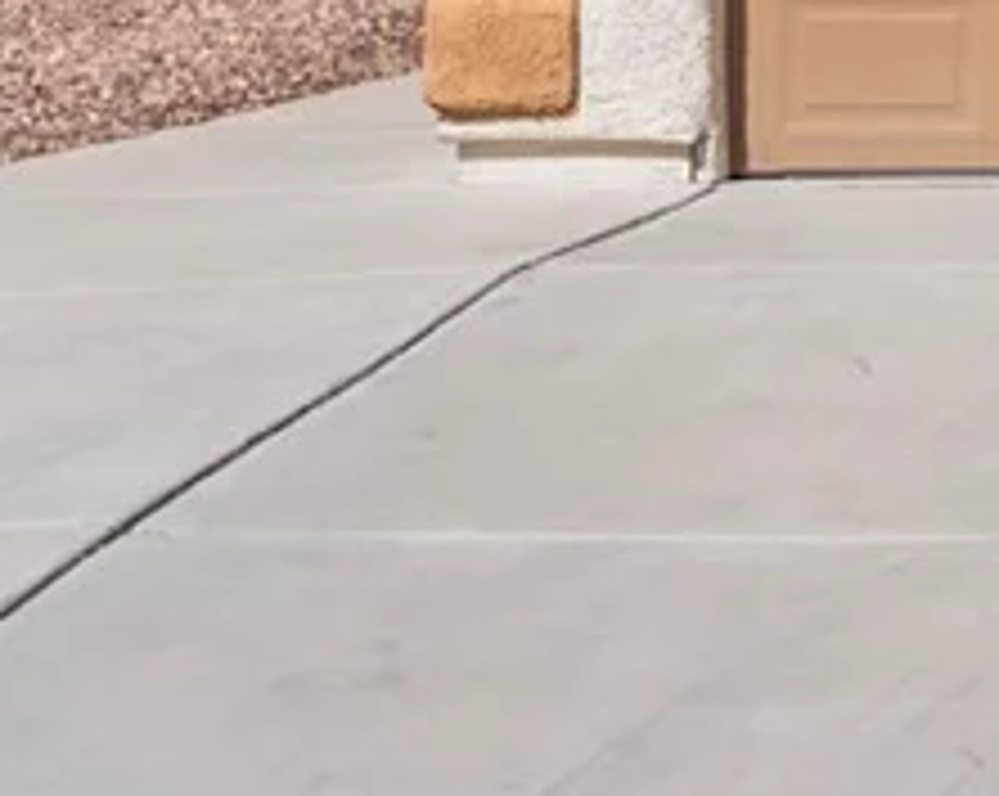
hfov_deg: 9.6
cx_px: 2264
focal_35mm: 182
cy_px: -376
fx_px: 5374
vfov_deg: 8.3
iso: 400
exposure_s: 1/8000
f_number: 8
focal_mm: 28
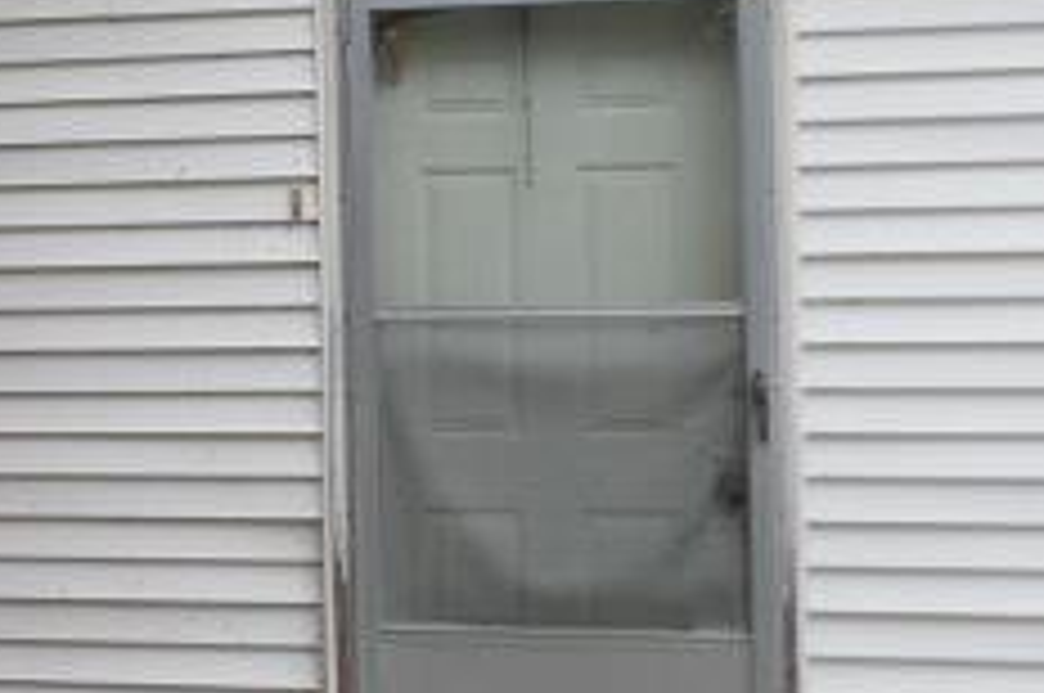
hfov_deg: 25.8
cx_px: -252
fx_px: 1998
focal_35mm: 69
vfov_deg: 19.7
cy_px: 297
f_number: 3.2
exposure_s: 1/392
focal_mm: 4.3
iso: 100
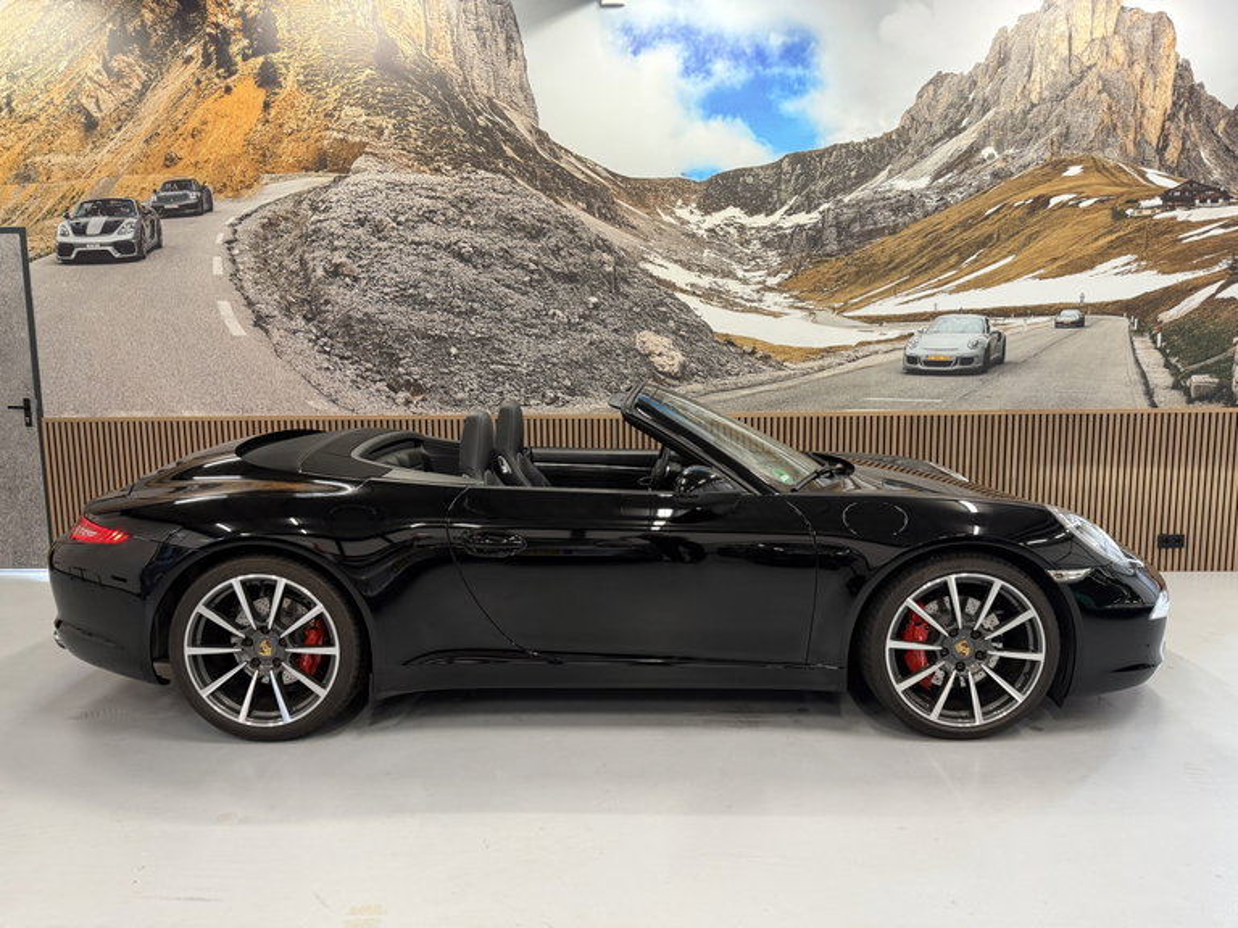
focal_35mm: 24
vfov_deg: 56.8
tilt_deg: -7.1
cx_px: 619
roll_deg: +1.5
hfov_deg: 71.6
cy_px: 464
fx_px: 858
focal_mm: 6.76
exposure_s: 1/50
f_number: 1.78
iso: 250
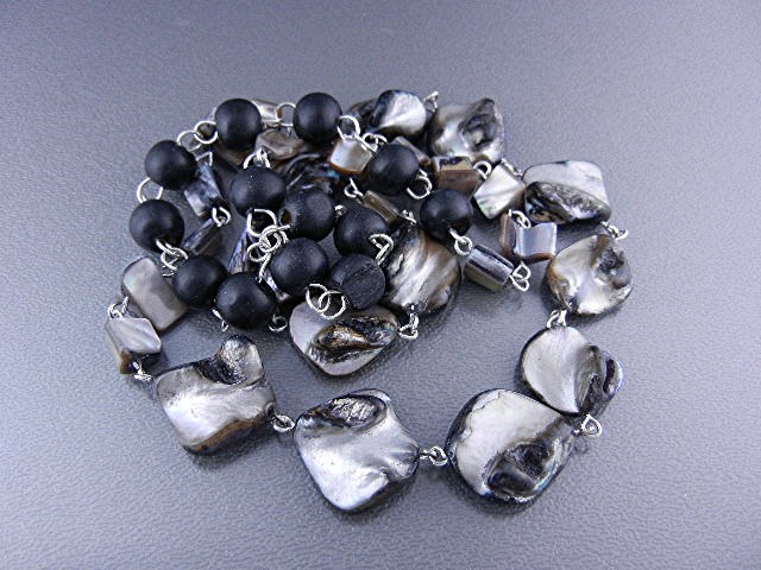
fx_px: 747
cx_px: 380
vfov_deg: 41.8
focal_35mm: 34
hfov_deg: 54.0
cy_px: 285
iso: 400
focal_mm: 6.2
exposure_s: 1/27.4
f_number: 3.6
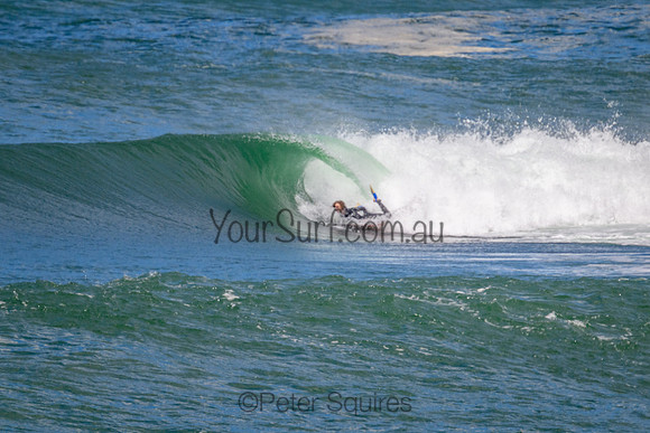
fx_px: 19877
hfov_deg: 1.9
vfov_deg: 1.3
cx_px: 323
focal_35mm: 1101
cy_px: 232
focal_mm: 800
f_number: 11
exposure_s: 1/2000
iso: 720
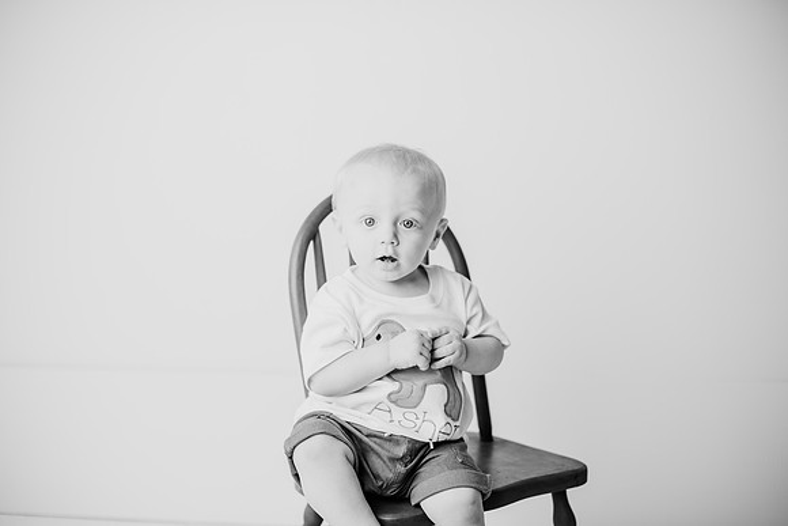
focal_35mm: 50
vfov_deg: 27.0
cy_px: 263
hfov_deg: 39.6
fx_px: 1095
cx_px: 394
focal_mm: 50
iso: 100
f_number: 2.5
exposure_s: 1/160
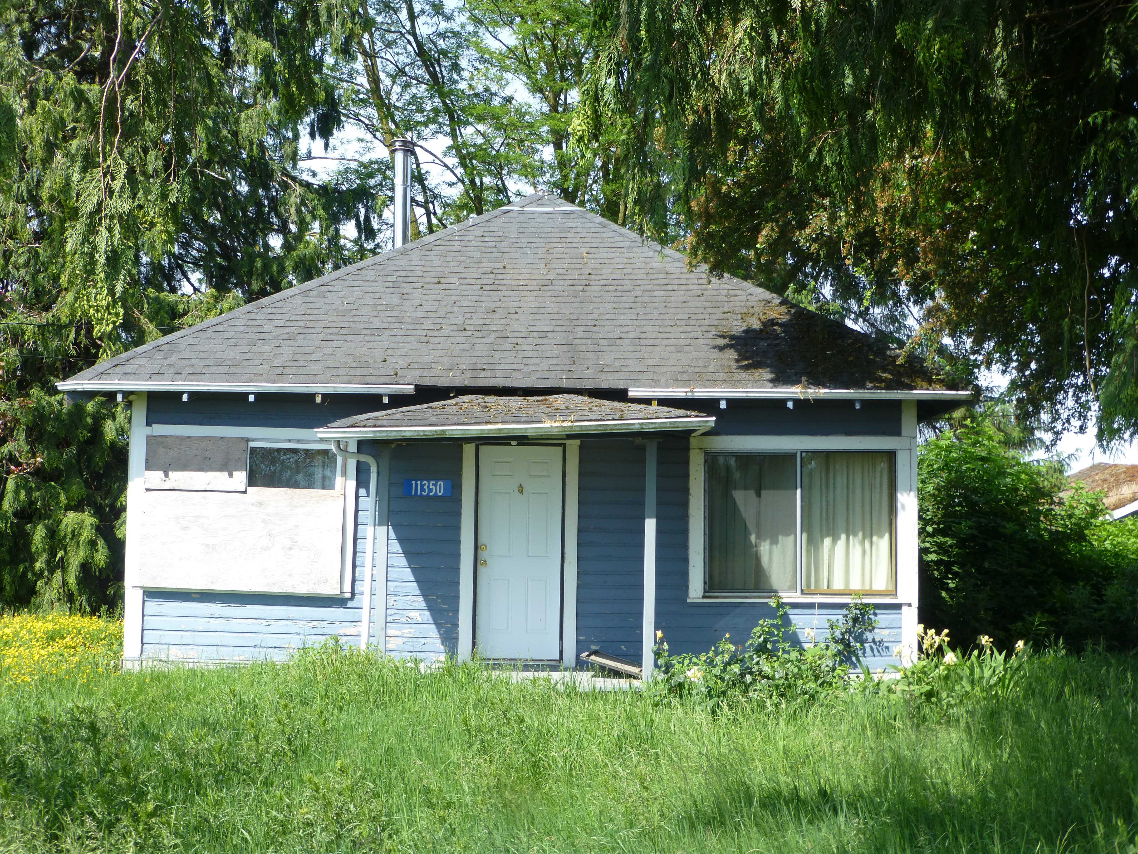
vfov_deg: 35.1
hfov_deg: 45.8
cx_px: 569
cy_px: 427
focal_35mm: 41
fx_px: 1348
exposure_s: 1/320
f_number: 3.9
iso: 100
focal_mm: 7.4
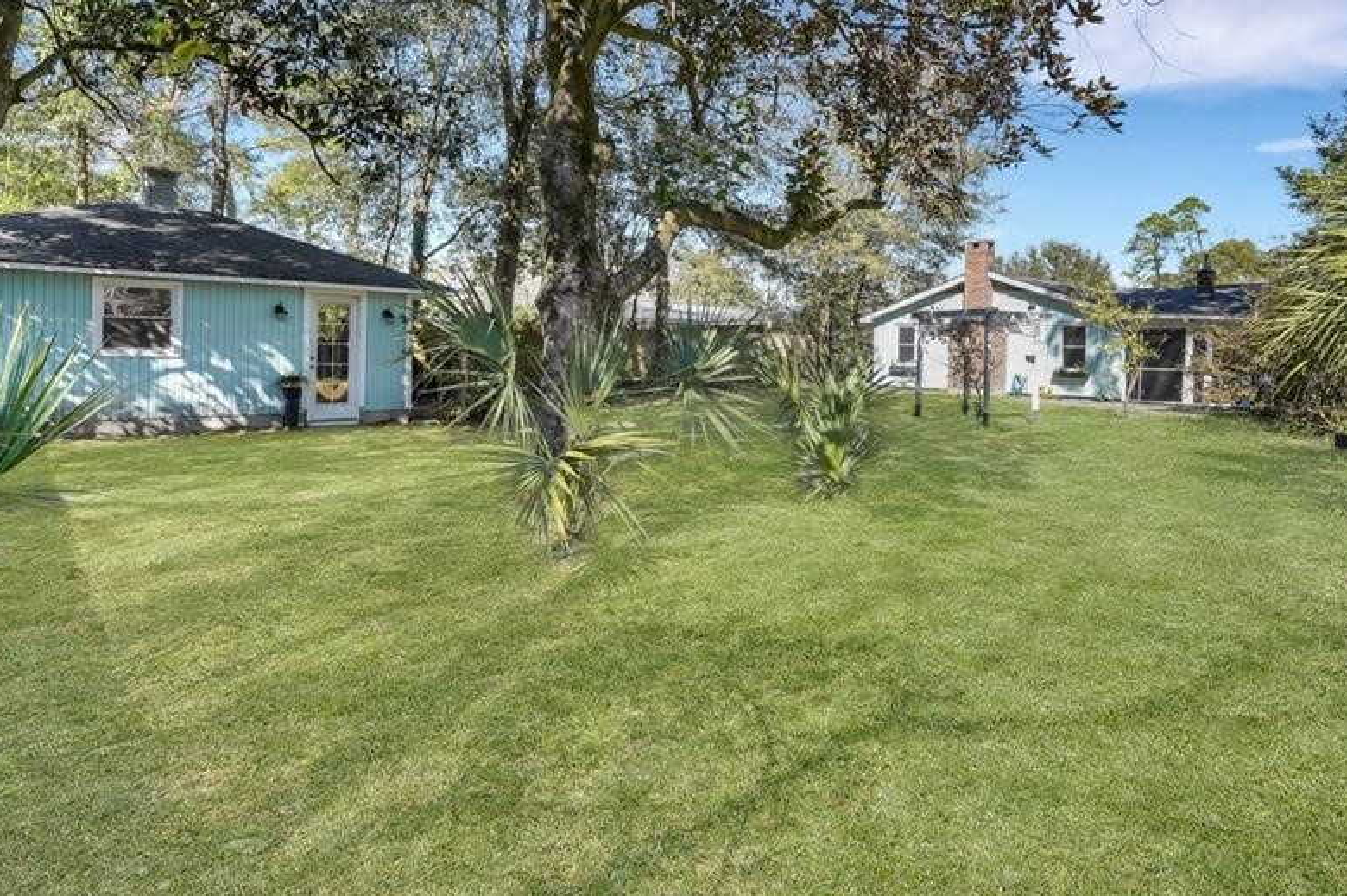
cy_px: 353
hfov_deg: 81.2
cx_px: 708
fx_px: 785
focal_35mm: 21
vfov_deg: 58.9
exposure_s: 1/200
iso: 320
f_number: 9
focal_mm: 16
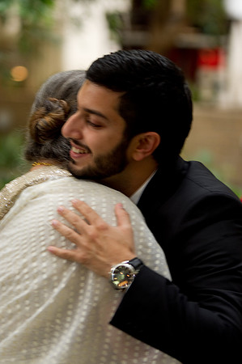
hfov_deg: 8.5
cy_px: 182
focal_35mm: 162
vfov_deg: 12.7
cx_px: 121
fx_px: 1637
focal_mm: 107.5
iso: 320
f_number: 2.8
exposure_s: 1/60
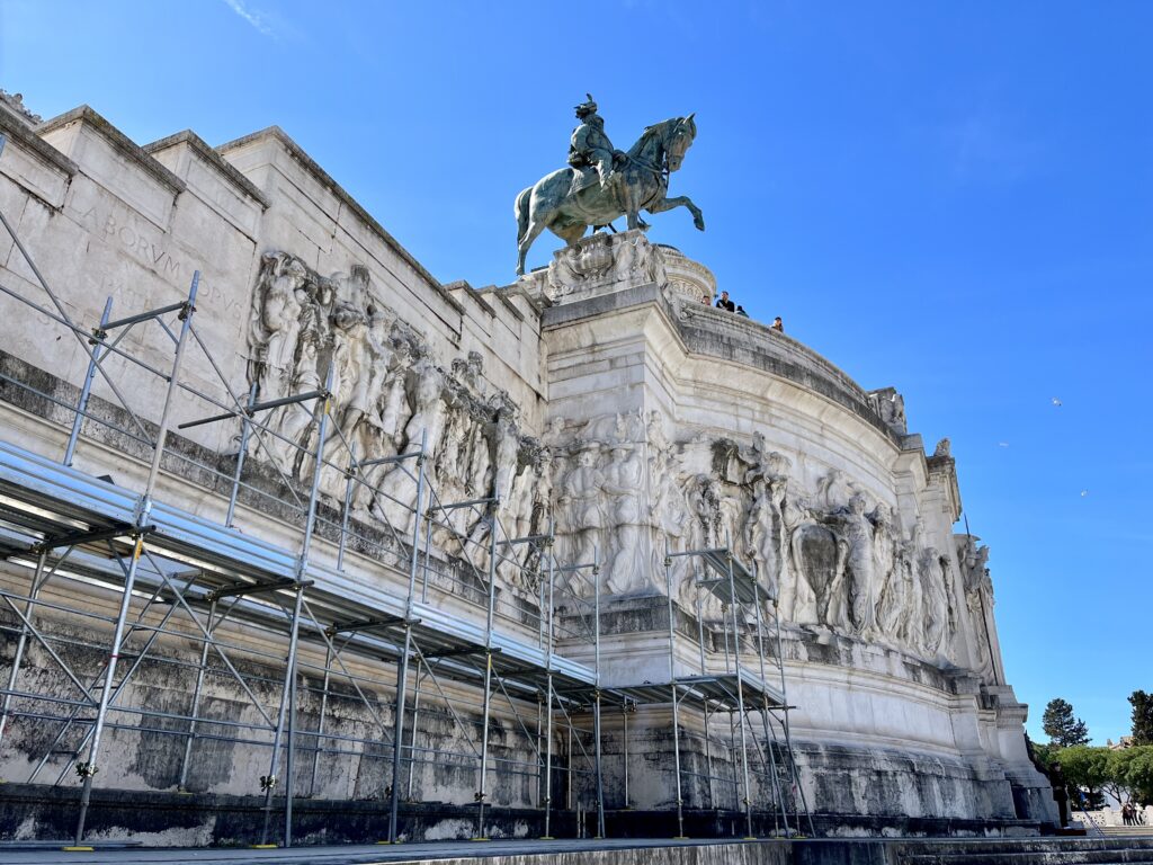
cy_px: 432
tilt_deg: +24.1
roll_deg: +0.5
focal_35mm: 26
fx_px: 866
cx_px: 576
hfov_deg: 67.3
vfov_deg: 53.1
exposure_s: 1/1957
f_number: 1.6
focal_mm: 5.1
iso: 50
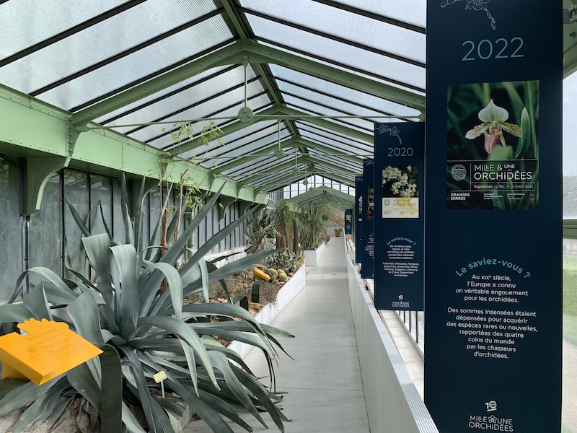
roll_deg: +0.6
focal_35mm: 26
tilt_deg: +0.9
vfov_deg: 53.1
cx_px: 288
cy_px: 216
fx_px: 433
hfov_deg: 67.3
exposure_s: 1/754
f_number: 1.8
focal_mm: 4.25
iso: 25
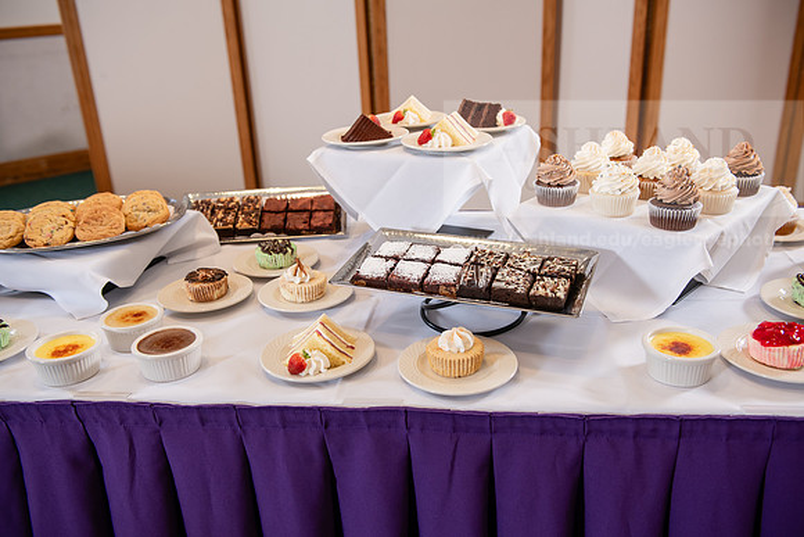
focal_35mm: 32
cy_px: 268
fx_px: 715
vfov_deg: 41.1
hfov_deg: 58.7
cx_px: 402
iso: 400
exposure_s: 1/160
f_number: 3.5
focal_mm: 32
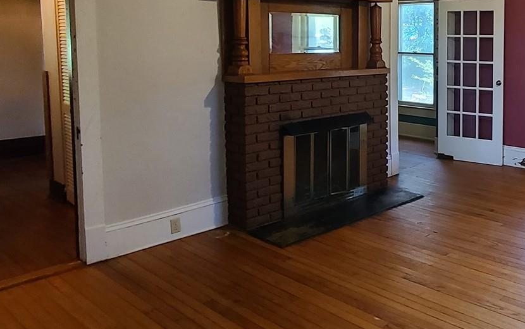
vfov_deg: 36.1
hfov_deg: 51.0
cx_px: 460
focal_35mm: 34
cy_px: 70
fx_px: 487
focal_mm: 2.2
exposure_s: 1/60
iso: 400
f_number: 2.2
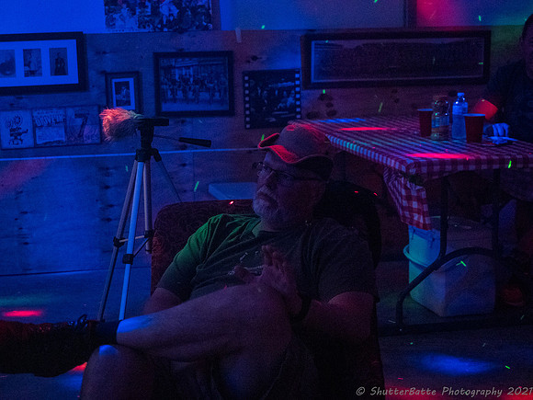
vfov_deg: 18.4
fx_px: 1232
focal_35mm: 80
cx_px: 266
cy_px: 200
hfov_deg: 24.4
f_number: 2.8
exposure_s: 1/100
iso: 6400
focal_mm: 40
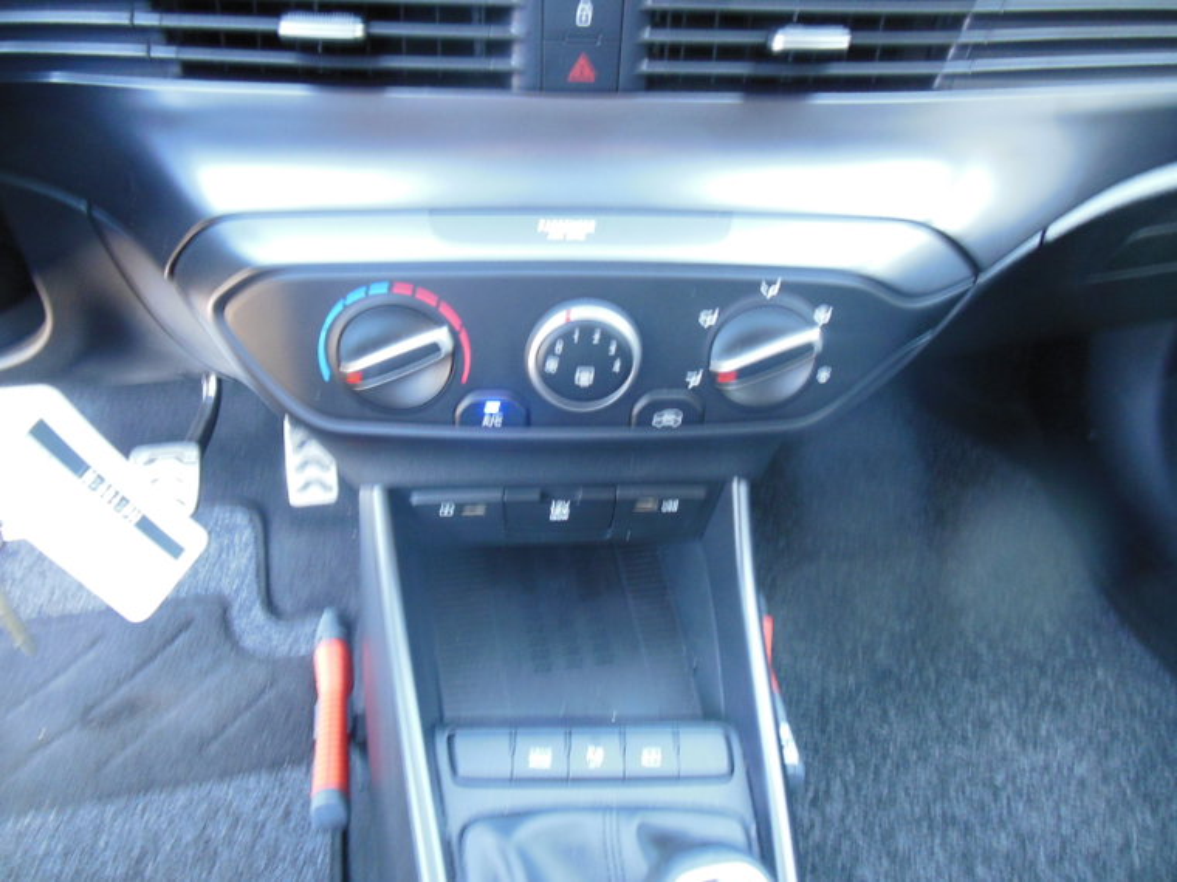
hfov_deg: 69.4
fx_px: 850
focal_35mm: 25
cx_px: 588
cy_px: 441
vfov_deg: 54.9
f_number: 3.2
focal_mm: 4.5
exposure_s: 1/15
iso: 400
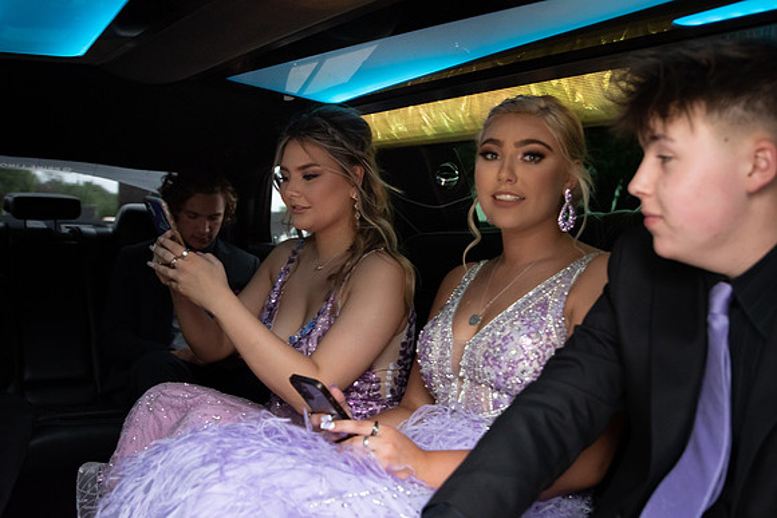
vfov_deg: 36.9
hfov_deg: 53.1
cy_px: 259
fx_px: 777
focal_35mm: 36
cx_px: 388
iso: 1600
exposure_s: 1/320
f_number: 2.8
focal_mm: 24
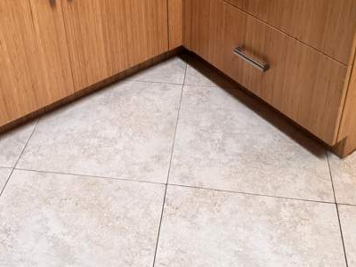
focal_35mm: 48
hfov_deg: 39.6
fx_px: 494
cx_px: 153
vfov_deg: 29.0
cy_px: 22
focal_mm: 6.76
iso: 500
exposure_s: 1/60
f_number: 1.78
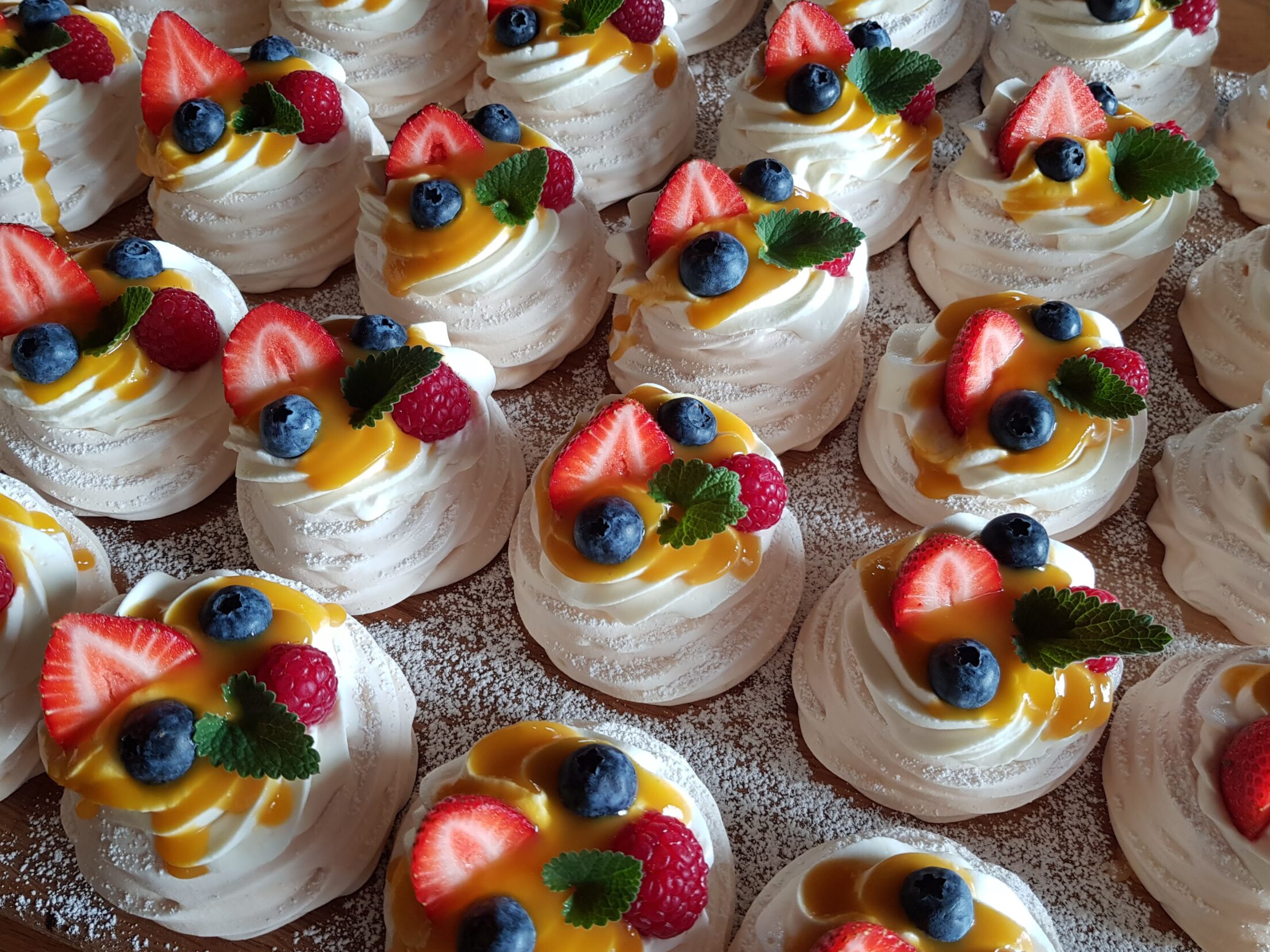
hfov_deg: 60.0
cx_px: 633
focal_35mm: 30
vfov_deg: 46.8
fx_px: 1101
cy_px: 455
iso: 64
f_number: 1.7
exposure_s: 1/50
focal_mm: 4.2
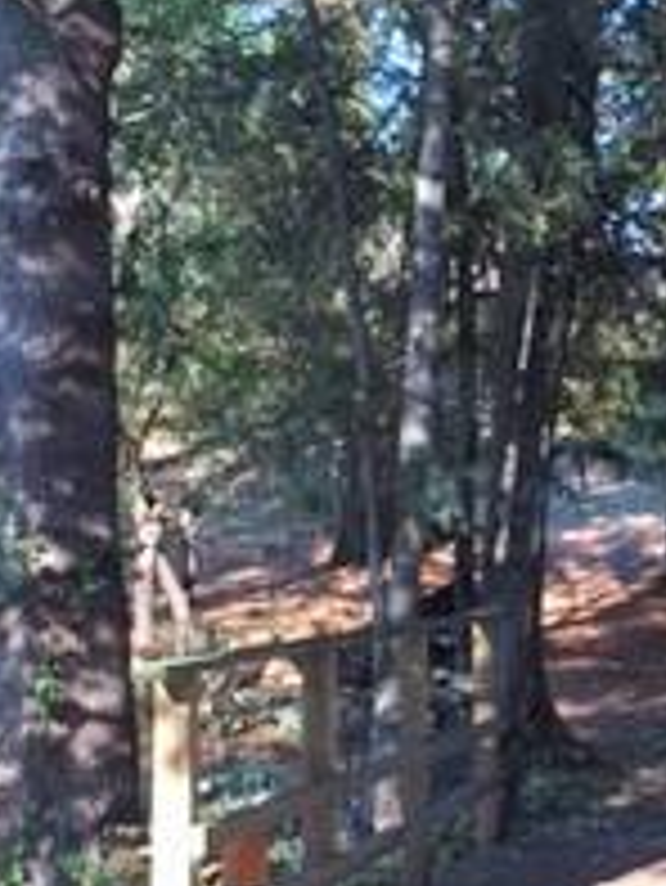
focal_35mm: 94
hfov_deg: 15.6
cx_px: 526
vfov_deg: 20.7
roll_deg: +0.4
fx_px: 2409
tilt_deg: -0.8
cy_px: 657
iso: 50
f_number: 2.2
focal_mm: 4.15
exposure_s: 1/120
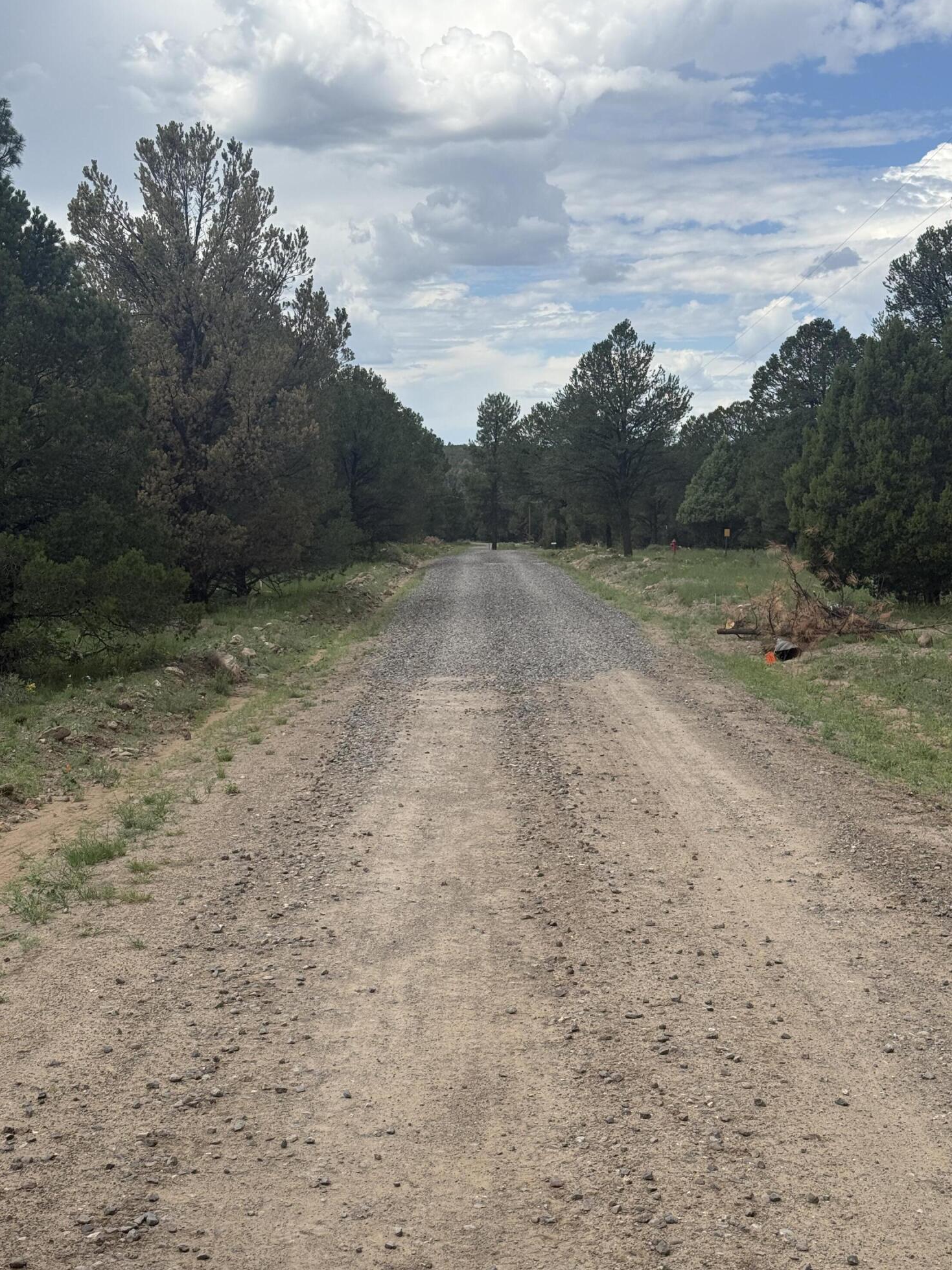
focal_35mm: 49
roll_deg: +1.0
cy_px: 643
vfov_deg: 38.9
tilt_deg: -5.4
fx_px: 1797
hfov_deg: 29.7
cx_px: 485
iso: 64
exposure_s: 1/4098
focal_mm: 6.76
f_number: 1.78
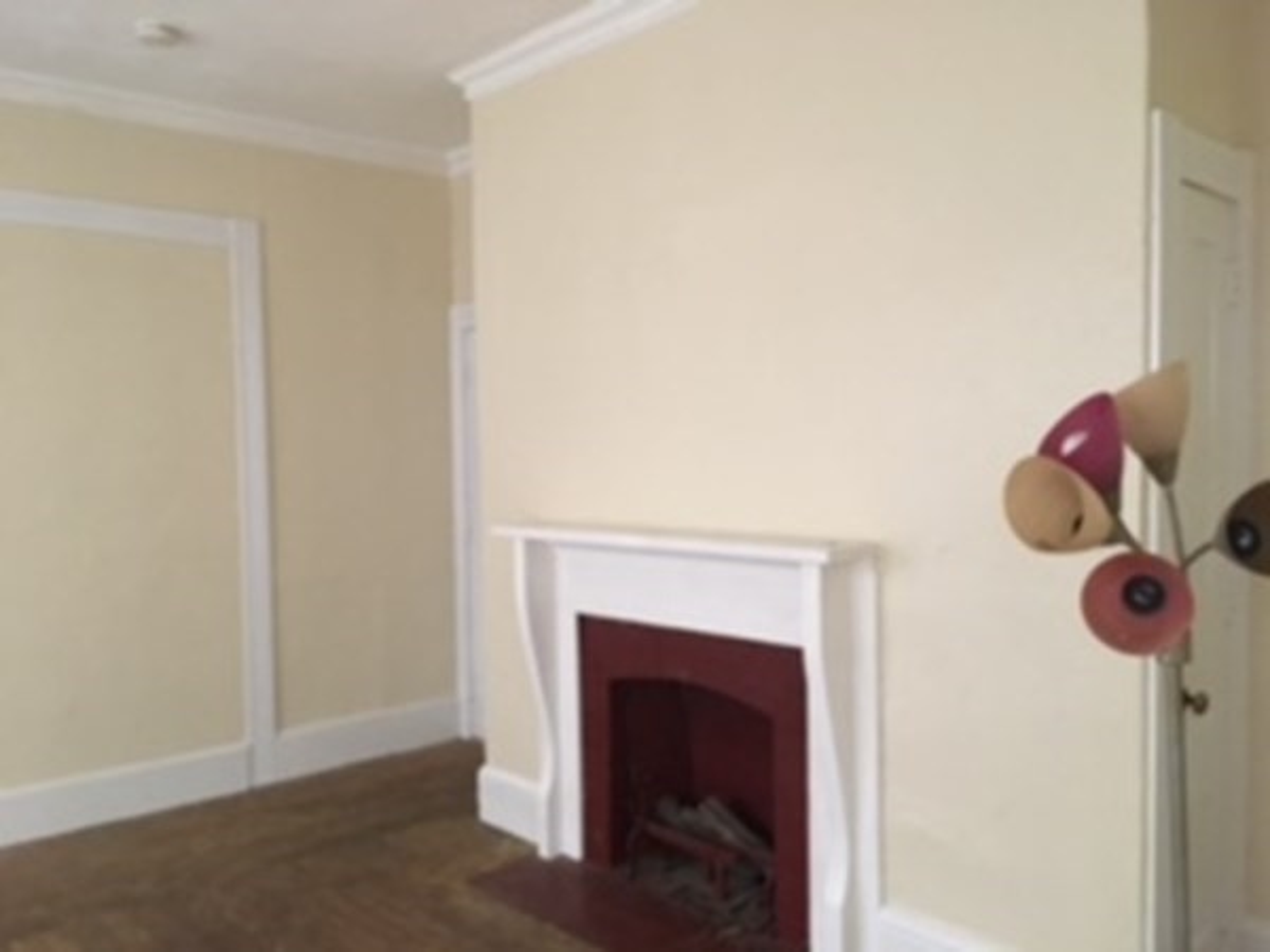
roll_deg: +0.1
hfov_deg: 61.7
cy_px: 476
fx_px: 1064
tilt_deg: -2.5
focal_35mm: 29
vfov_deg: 48.2
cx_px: 635
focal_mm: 4.15
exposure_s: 1/20
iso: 200
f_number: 2.2
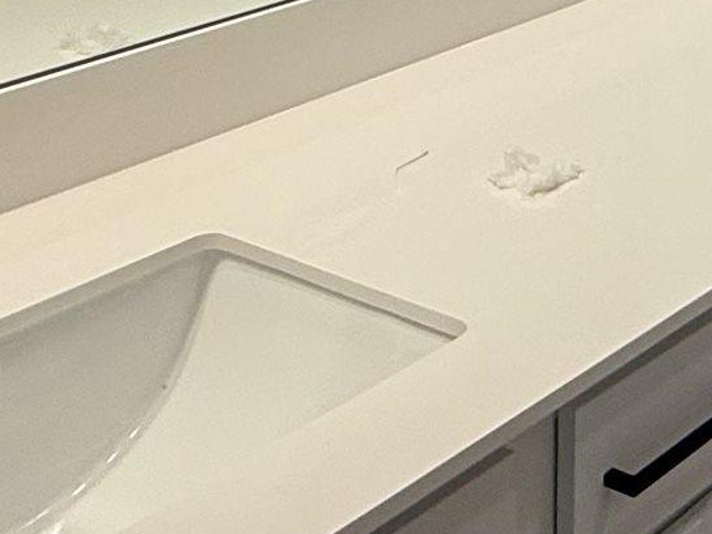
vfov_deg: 16.0
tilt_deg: -2.0
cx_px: 1004
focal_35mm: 79
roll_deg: -0.9
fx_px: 1625
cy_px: -411
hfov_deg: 21.5
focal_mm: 2.22
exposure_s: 1/120
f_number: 2.2
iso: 80
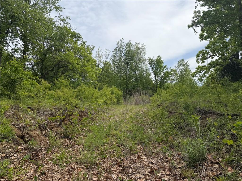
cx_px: 121
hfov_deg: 71.6
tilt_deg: +11.2
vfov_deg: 56.8
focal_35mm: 24
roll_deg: +2.5
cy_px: 90
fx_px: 168
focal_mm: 6.76
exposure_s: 1/6711
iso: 80
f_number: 1.78
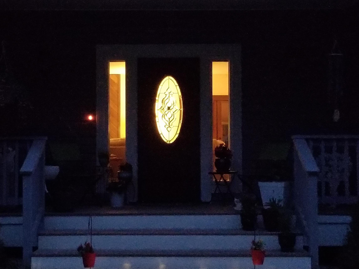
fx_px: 353
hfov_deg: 54.0
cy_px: 154
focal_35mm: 34
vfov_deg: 41.7
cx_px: 180
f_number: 1.7
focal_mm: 4.25
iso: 800
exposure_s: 1/10
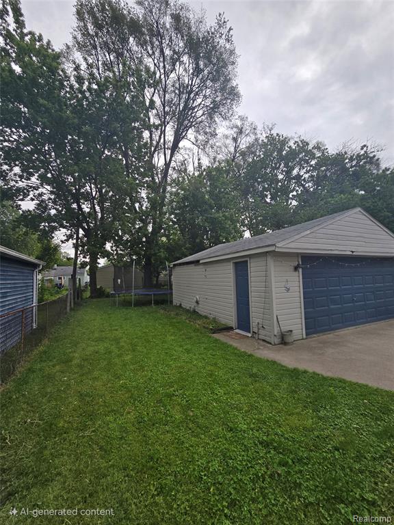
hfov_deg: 89.9
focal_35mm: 13
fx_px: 197
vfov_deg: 106.2
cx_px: 197
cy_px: 262
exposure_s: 1/286
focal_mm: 2.2
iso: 50
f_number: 2.2
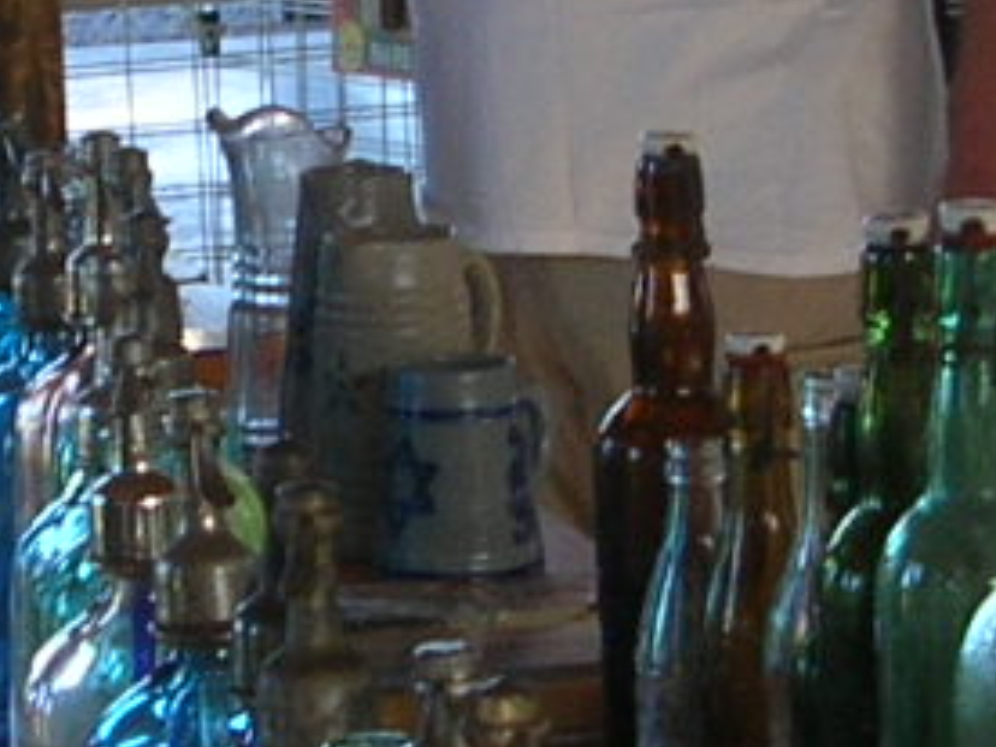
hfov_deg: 9.7
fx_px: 5841
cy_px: 217
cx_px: 227
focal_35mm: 203
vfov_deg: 7.3
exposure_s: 1/71.2
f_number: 2.8
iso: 50
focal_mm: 5.8
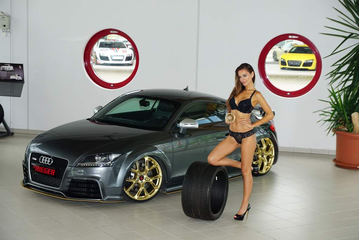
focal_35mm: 75
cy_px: 120
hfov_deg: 27.0
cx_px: 180
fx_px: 748
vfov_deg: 18.2
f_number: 5
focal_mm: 50
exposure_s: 1/60
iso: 400
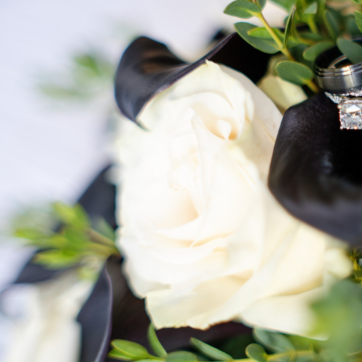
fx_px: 970
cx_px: 328
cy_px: 150
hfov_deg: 20.7
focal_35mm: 82
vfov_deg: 21.1
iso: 500
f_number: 1.4
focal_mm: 50
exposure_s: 1/200
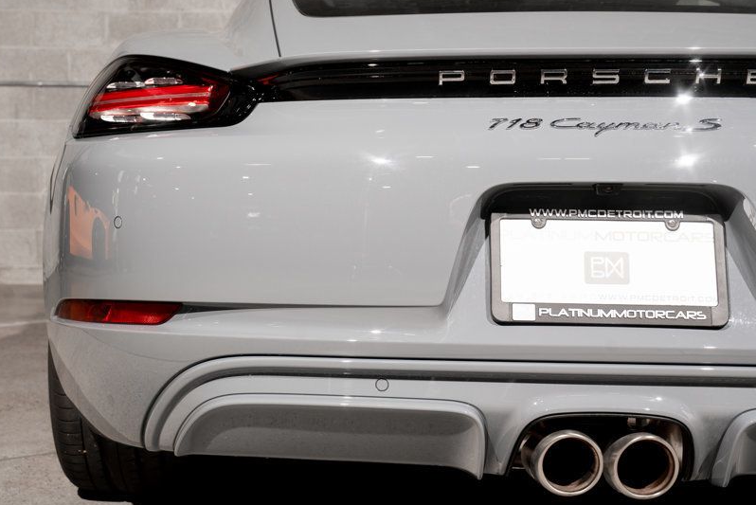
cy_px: 212
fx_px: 1240
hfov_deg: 33.8
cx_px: 309
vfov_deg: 23.0
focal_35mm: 59
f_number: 6.3
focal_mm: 46
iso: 250
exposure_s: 1/60
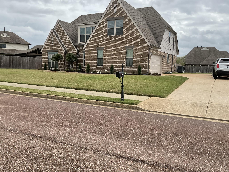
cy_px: 94
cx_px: 103
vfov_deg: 42.9
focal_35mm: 33
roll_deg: -1.6
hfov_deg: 55.2
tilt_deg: -11.1
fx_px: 218
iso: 16
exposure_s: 1/2427
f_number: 1.8
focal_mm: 3
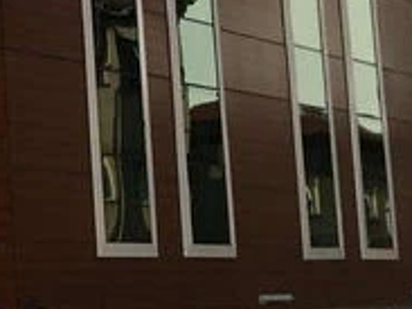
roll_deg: +0.9
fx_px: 1903
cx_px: -227
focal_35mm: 160
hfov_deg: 11.8
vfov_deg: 9.2
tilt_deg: +11.0
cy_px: -5
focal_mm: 4.15
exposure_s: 1/2331
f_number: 2.2
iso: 25
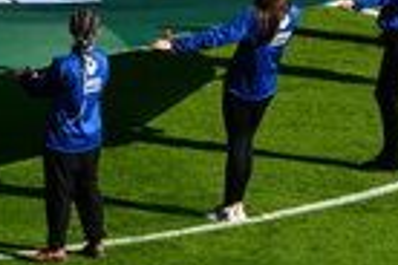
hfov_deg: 2.8
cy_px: 194
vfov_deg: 1.9
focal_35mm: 718
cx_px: -877
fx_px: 7937
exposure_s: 1/2000
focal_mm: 97
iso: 250
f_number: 5.6
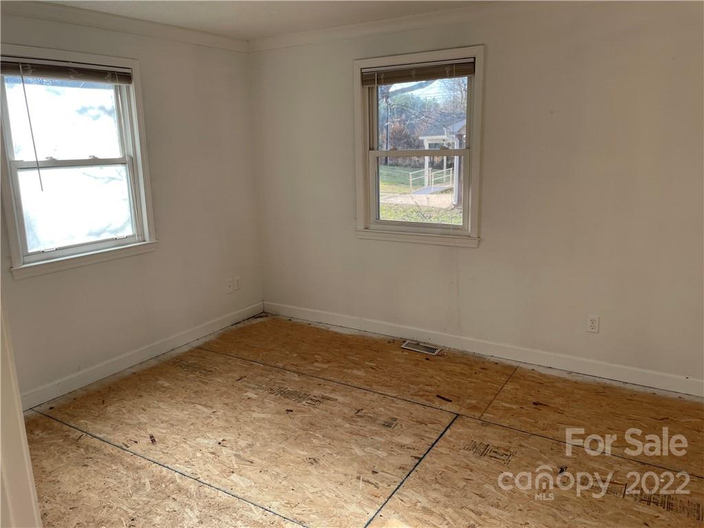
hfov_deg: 67.3
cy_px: 264
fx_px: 529
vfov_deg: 53.1
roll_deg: +1.1
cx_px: 352
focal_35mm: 26
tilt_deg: -10.3
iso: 32
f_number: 1.6
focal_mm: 4.2
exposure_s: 1/182
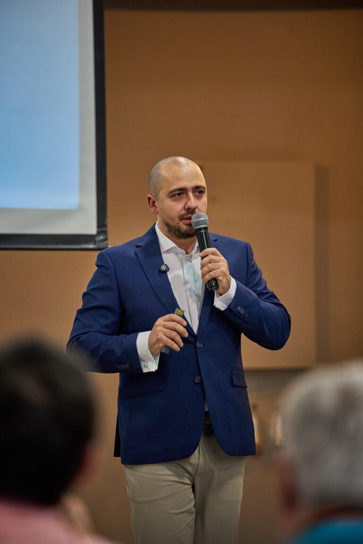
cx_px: 182
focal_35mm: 180
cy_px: 272
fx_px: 2722
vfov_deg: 11.4
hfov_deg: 7.6
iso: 3200
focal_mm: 180
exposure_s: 1/100
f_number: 2.8
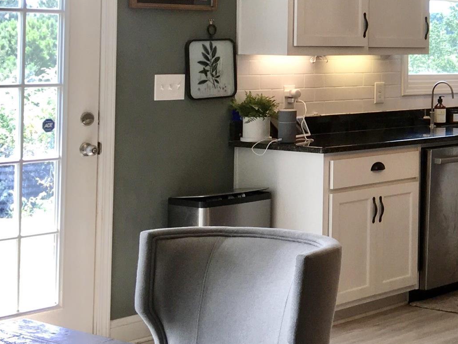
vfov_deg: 17.0
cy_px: 45
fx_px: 1138
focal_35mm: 86
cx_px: 610
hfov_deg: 20.6
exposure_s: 1/84
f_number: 2.2
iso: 25
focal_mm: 4.15
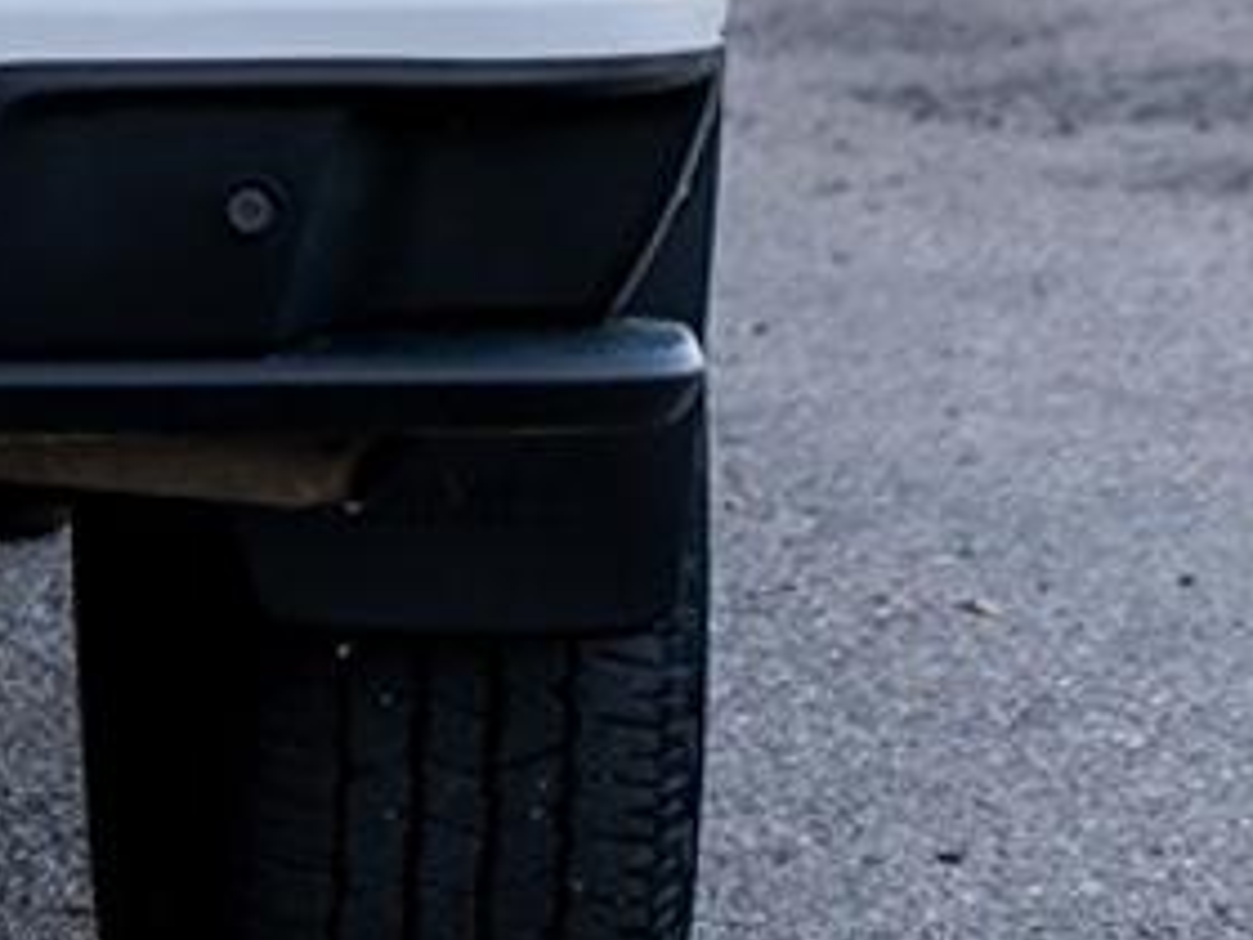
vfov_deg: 4.0
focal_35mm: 370
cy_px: -1068
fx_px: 13393
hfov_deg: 5.3
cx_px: -1220
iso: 100
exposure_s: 1/250
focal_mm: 55.9
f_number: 4
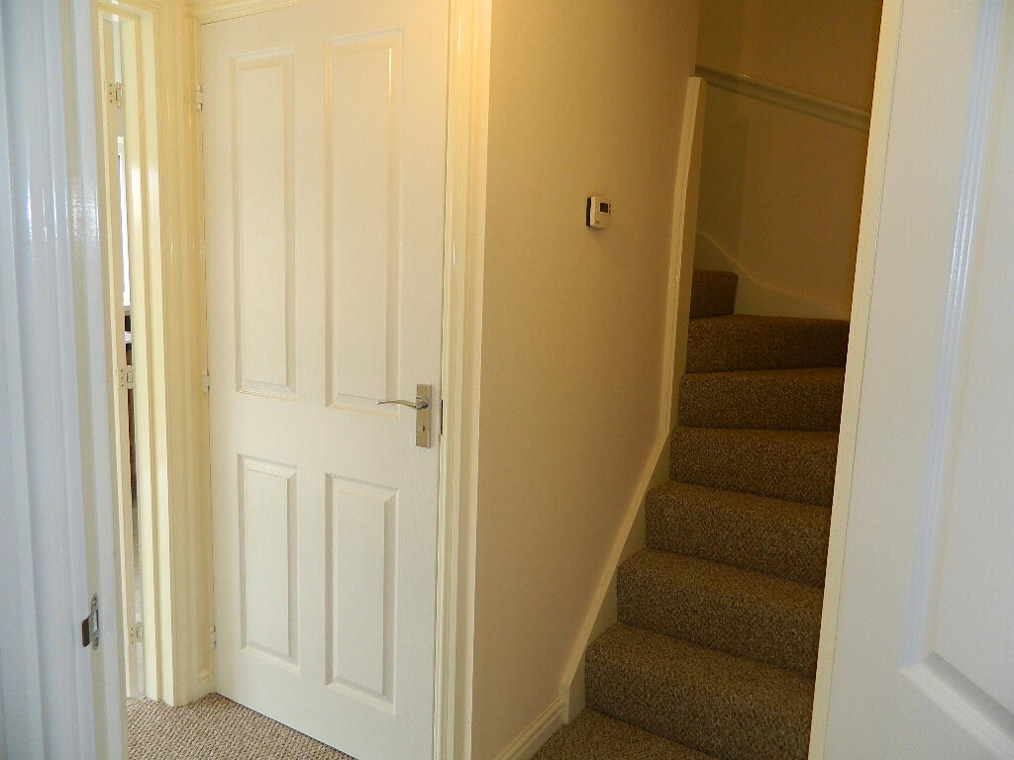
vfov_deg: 54.9
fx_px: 732
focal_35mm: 25
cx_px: 507
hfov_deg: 69.4
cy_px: 380
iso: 140
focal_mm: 4.5
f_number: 3.1
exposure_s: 1/30
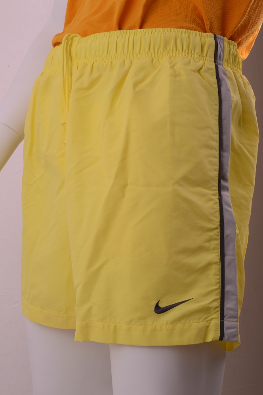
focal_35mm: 57
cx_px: 132
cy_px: 198
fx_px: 626
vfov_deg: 35.1
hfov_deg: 23.7
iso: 100
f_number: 13
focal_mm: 38
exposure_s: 1/160
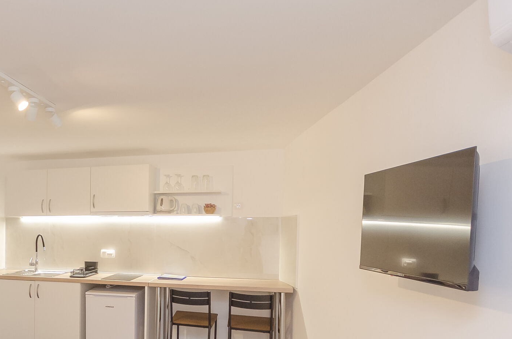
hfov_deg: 55.9
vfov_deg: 42.4
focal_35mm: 30
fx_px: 426
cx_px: 78
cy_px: 242
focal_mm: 10
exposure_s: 1/60
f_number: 4
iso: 560
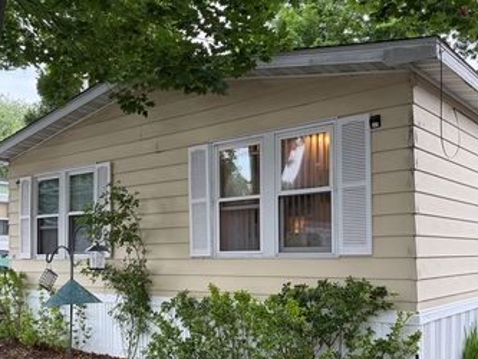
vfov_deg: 36.4
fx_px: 539
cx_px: 237
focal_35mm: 39
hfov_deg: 47.8
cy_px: 246
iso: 100
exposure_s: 1/196
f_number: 1.6
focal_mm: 5.96
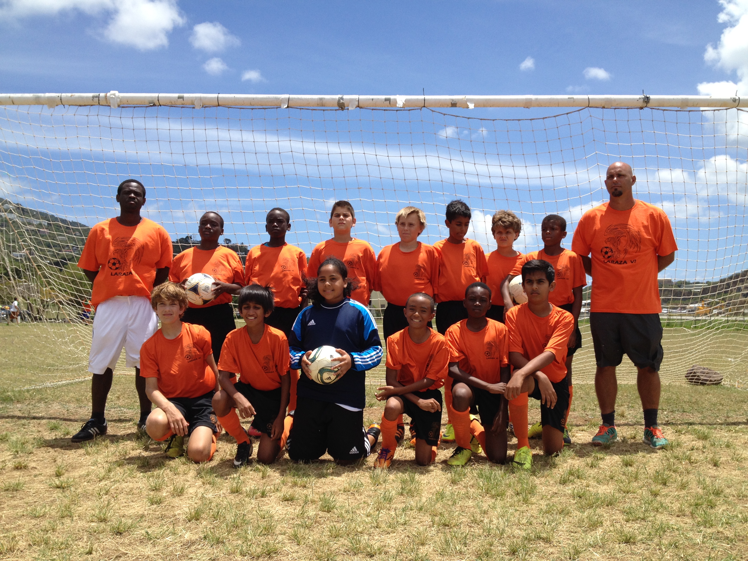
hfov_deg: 52.6
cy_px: 280
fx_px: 756
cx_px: 374
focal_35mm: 35
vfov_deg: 40.7
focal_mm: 4.28
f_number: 2.4
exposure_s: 1/1727
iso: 50
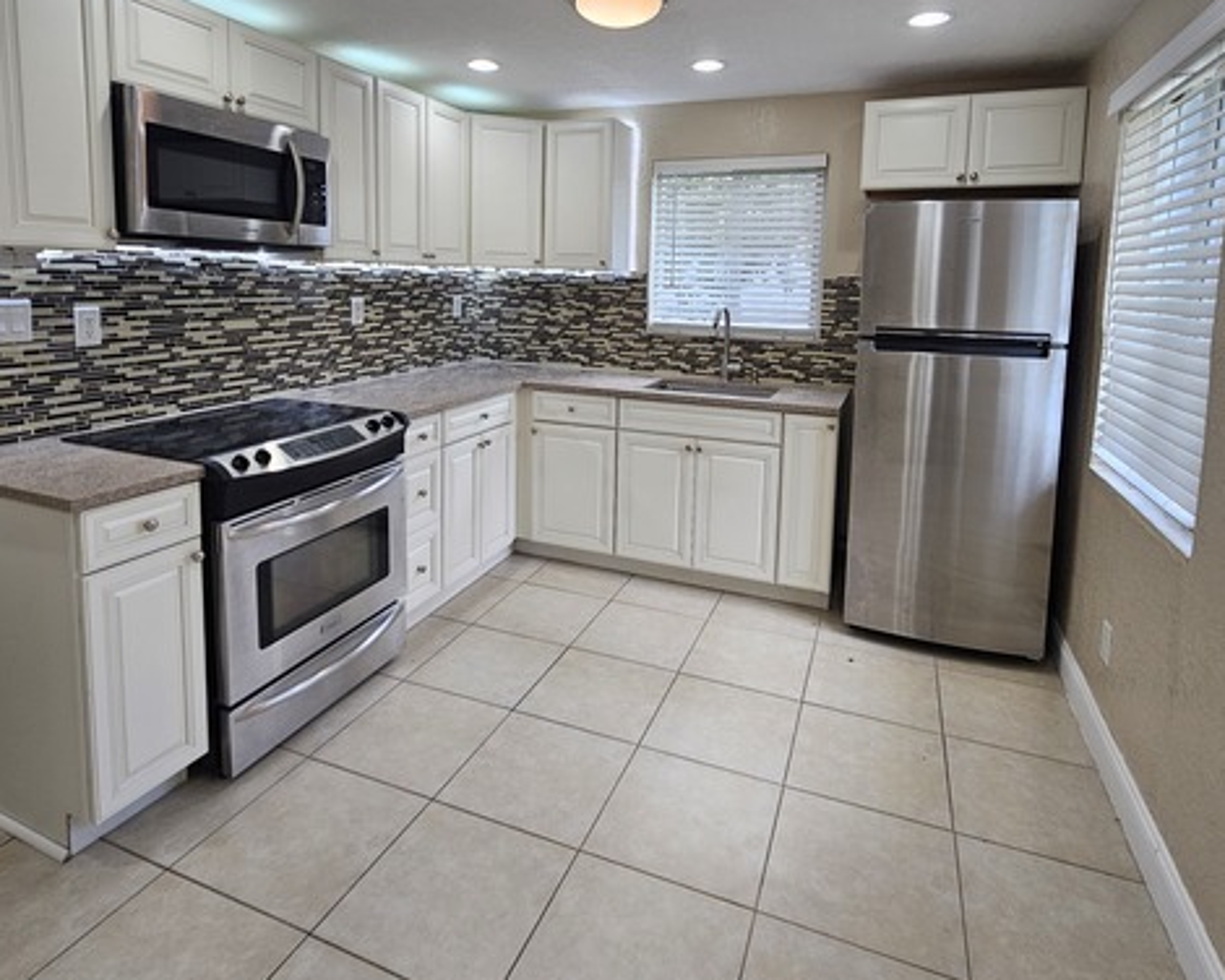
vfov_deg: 72.1
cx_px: 605
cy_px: 345
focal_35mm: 18
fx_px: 653
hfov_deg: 86.4
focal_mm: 2.2
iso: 64
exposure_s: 1/60
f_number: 2.2
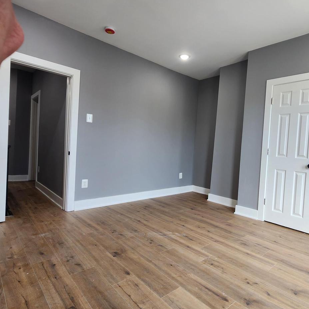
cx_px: 176
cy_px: 157
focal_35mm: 19
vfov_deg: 77.7
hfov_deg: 77.3
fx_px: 192
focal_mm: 2.2
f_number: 2.2
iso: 50
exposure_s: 1/60
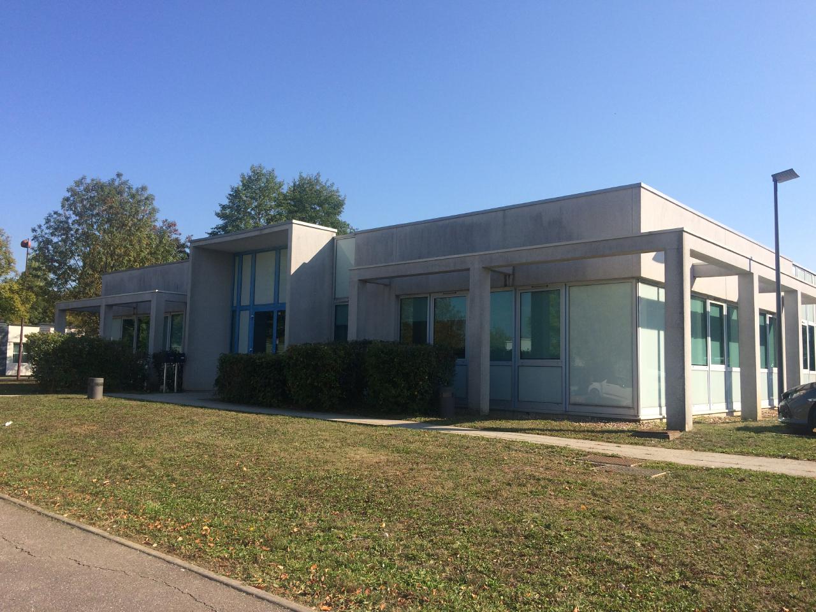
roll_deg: -0.3
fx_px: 684
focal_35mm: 29
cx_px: 408
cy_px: 306
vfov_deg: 48.2
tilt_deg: +4.3
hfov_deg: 61.7
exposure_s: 1/1520
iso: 32
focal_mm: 4.15
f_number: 2.2
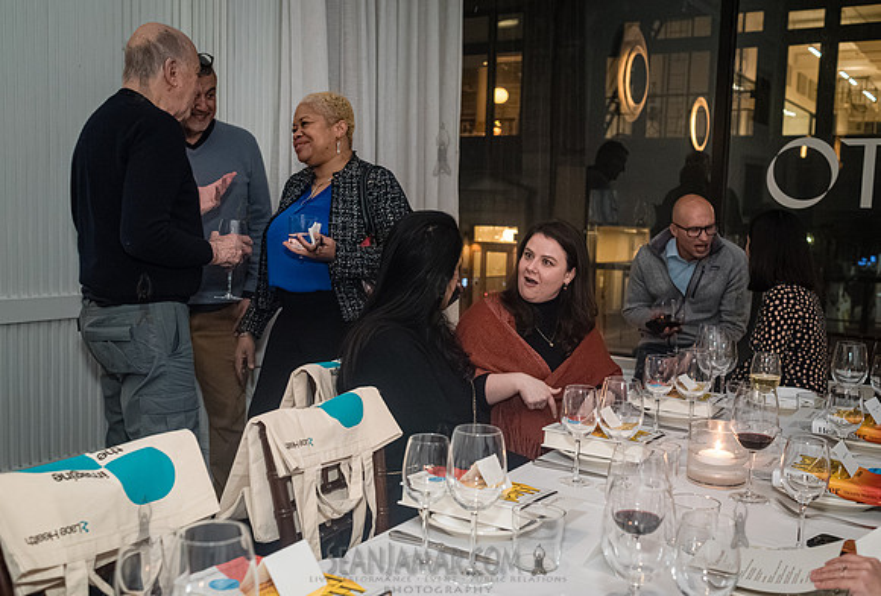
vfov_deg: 35.6
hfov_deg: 50.8
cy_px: 319
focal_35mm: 38
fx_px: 928
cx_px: 451
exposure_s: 1/320
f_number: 4.5
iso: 6400
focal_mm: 35
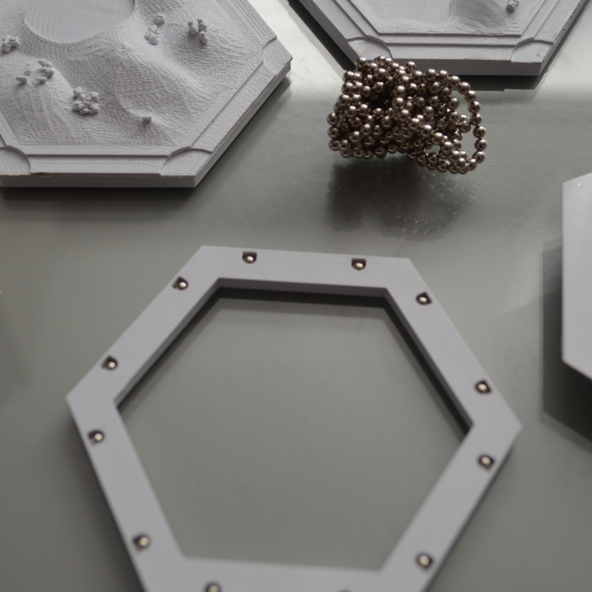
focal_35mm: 58
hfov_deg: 29.6
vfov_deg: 29.4
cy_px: 224
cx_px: 294
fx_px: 1122
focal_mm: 30
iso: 400
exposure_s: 1/125
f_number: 5.6
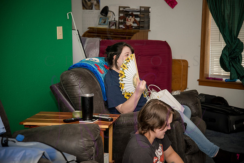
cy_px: 82
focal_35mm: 85
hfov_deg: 23.9
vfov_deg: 16.1
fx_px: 576
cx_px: 122
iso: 800
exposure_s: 1/125
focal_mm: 85
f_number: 4.5
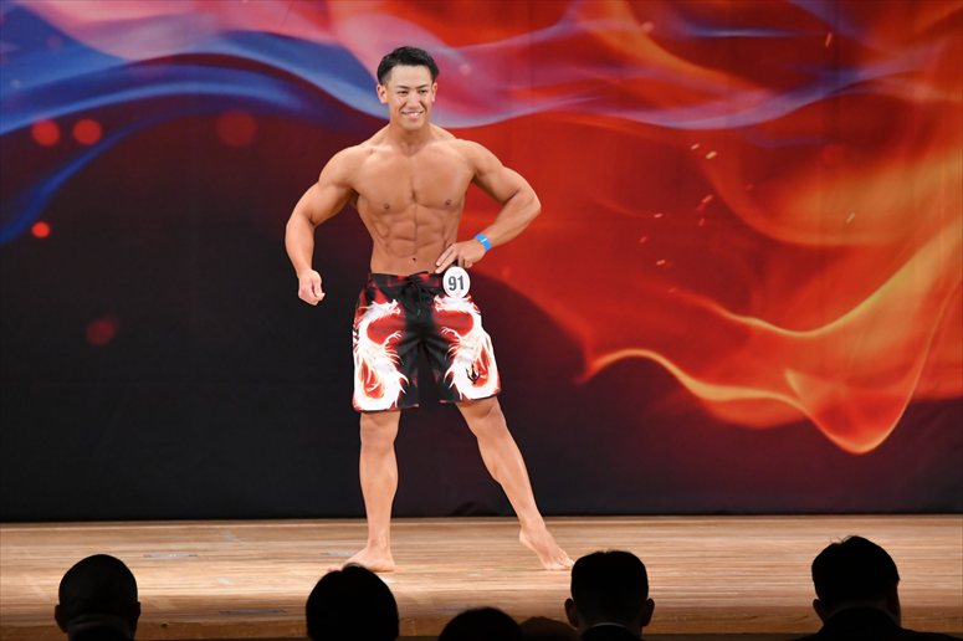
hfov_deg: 8.6
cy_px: 320
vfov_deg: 5.7
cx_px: 482
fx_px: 6417
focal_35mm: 240
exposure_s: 1/400
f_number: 5.6
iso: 3200
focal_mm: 160
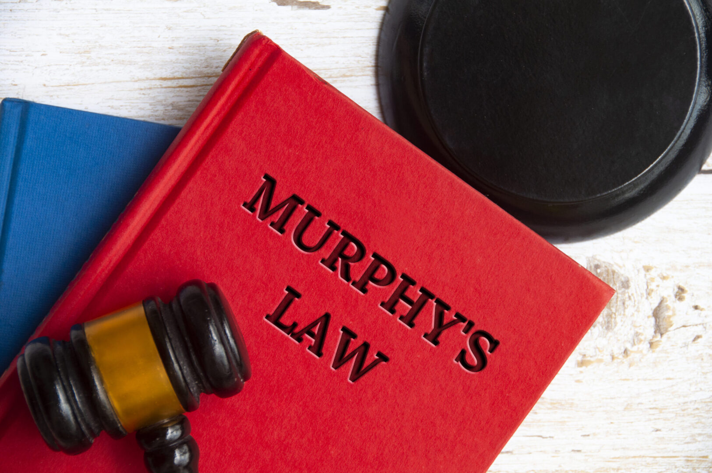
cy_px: 236
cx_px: 356
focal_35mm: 168
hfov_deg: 12.2
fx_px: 3319
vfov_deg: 8.2
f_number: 8
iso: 200
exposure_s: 1/160
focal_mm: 112
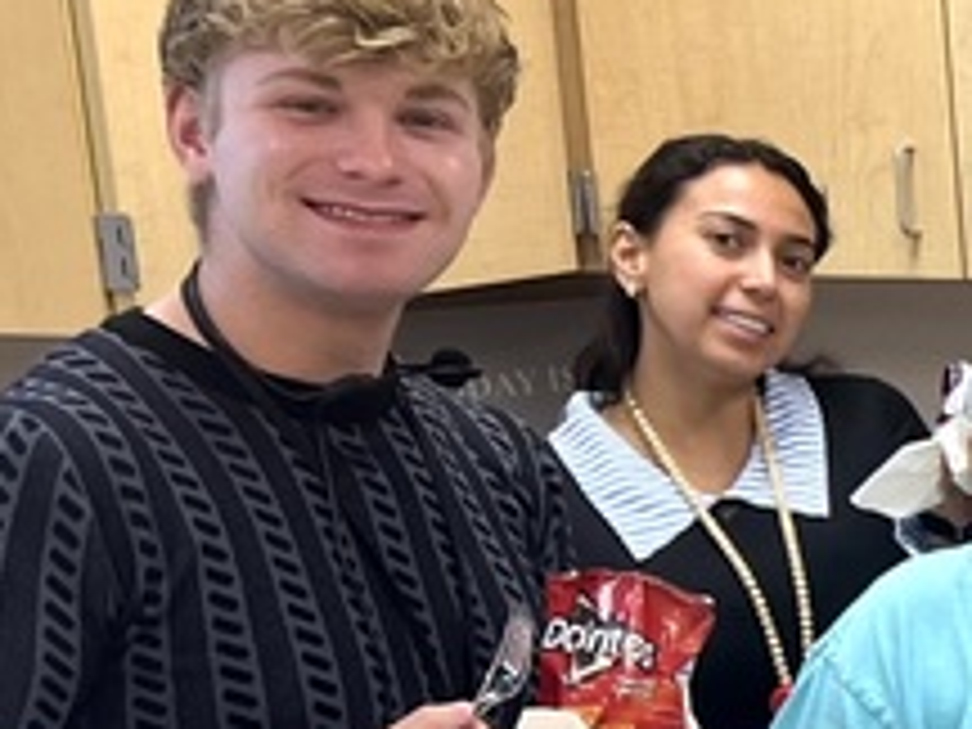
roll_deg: +0.6
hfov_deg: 14.1
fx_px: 3454
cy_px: 850
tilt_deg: -14.1
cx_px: 1782
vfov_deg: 11.8
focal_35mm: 123
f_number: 1.5
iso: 64
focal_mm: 5.7
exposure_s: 1/60
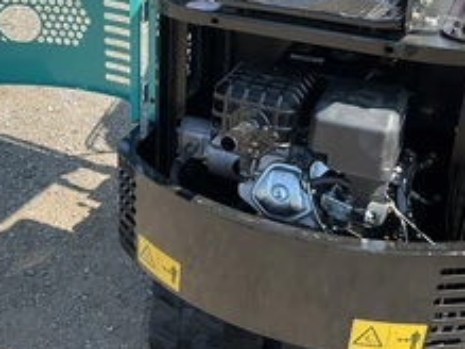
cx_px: 155
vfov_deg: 27.2
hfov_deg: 35.8
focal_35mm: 53
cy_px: 100
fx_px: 712
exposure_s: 1/540
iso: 25
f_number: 1.8
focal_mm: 3
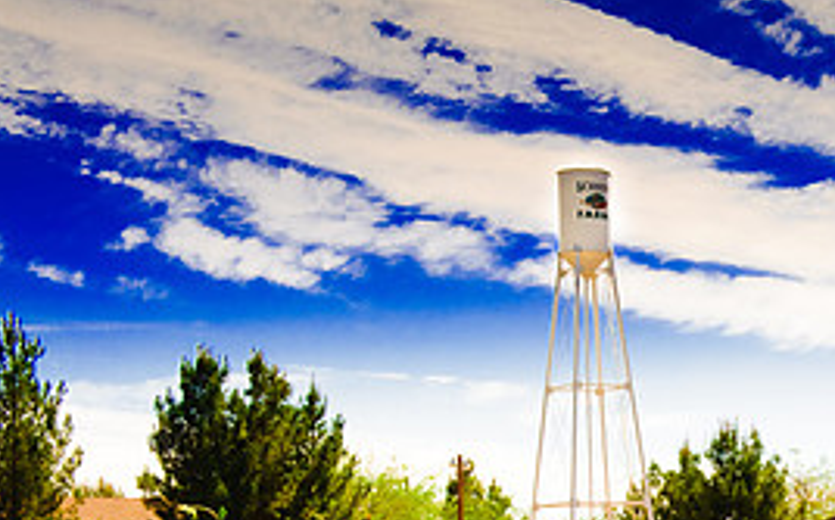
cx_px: 851
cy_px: 517
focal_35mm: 97
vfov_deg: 13.3
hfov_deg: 20.7
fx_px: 2206
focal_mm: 44
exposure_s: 1/100
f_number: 16
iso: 200
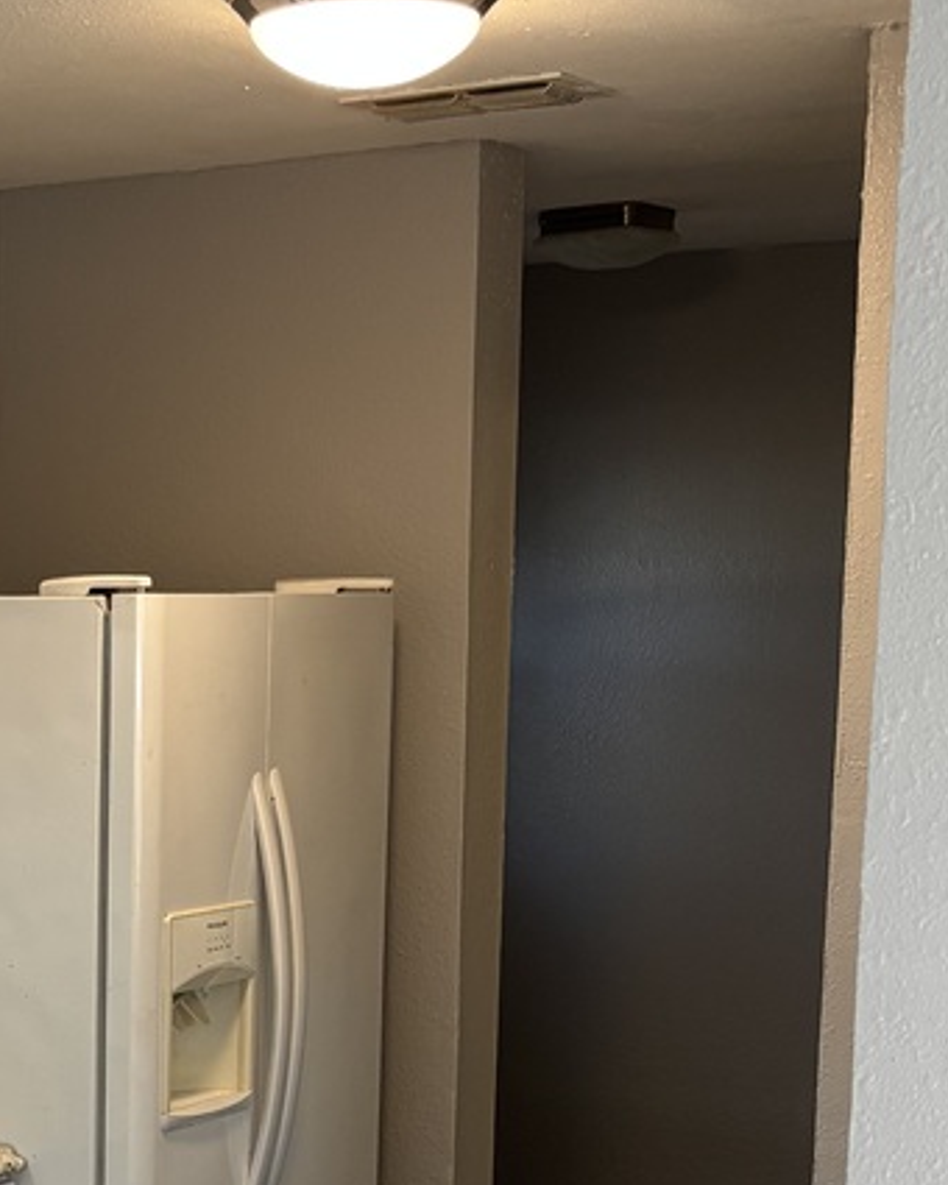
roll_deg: -0.6
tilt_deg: -12.5
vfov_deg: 21.4
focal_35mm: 86
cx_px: -59
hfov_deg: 17.3
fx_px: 3016
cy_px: 1199
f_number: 1.6
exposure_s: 1/120
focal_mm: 5.96
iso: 125
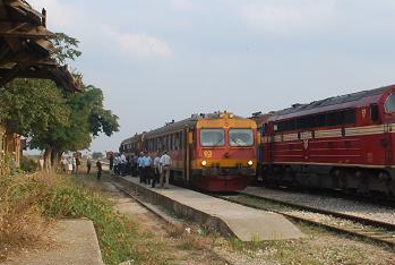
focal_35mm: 60
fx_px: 659
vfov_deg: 22.6
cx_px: 214
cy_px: 82
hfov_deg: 33.3
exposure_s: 1/200
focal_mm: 18
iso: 100
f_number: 7.1
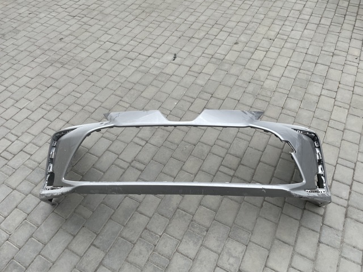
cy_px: 136
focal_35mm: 26
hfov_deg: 67.3
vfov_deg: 53.0
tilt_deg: -50.3
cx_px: 182
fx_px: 272
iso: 32
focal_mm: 4.2
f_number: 1.6
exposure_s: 1/917
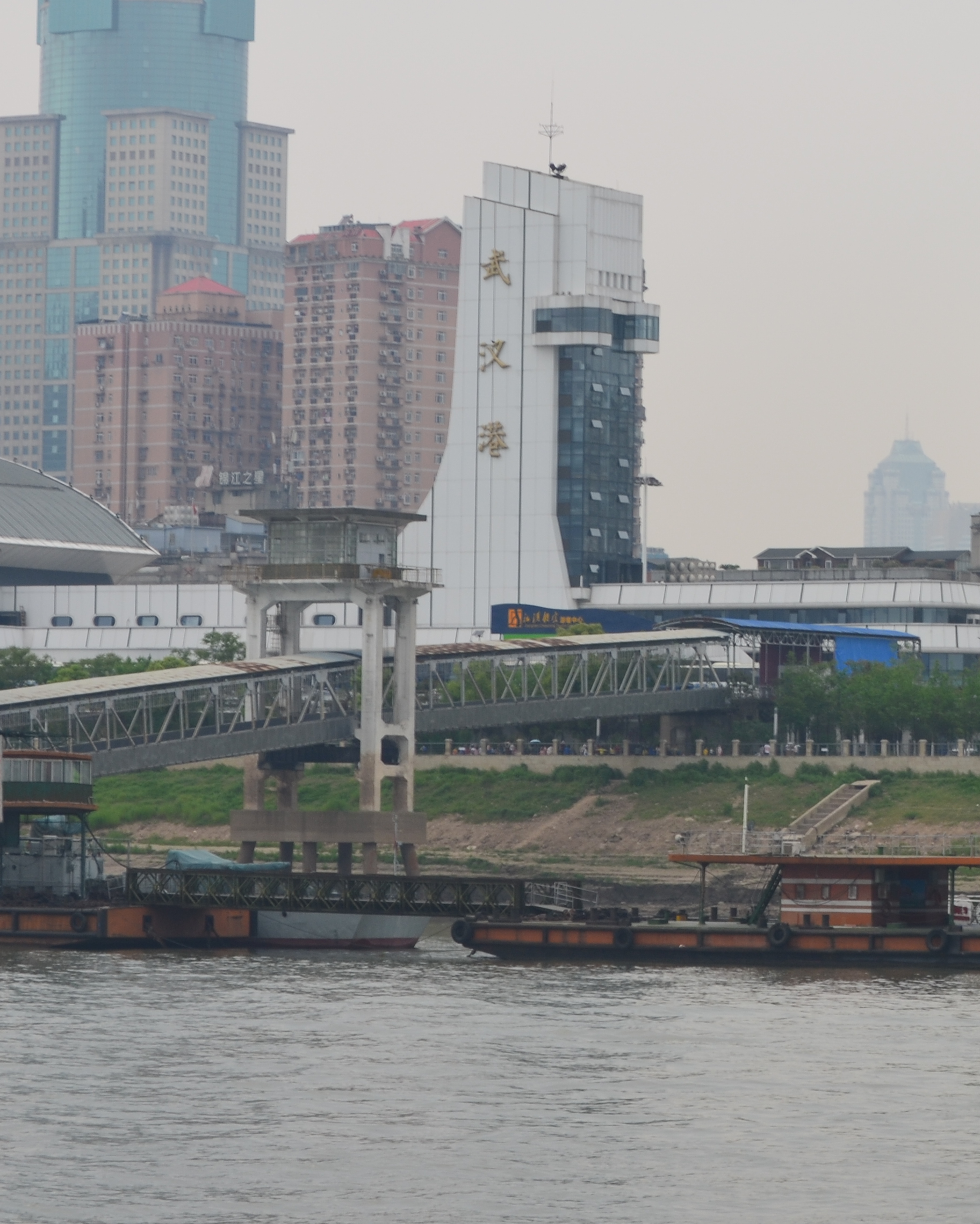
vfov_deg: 11.5
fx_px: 6055
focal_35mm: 167
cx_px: 931
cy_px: 348
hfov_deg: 9.2
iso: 140
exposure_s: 1/125
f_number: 11
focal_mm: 55
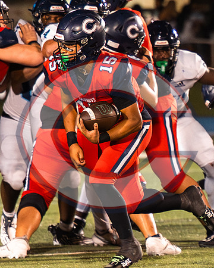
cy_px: 244
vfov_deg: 2.7
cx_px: 217
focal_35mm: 705
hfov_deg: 2.2
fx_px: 5585
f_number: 2.8
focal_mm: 125
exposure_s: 1/1600
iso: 11400
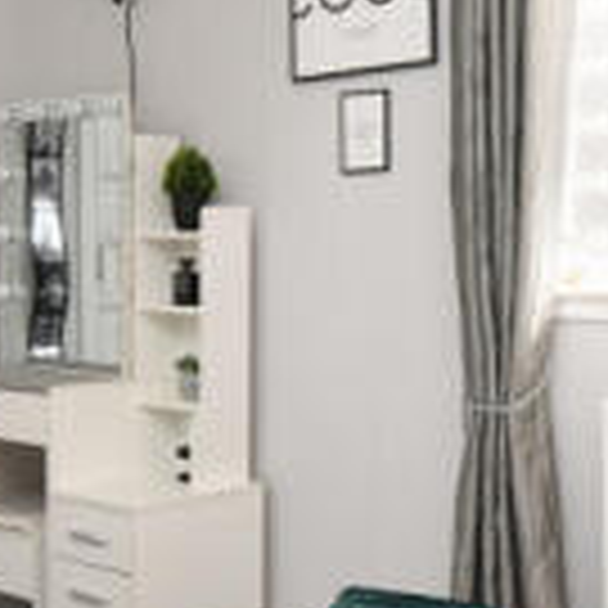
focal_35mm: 62
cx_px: 329
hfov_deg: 27.7
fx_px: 1232
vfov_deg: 27.7
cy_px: 327
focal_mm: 10
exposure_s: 1/4
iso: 320
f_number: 9
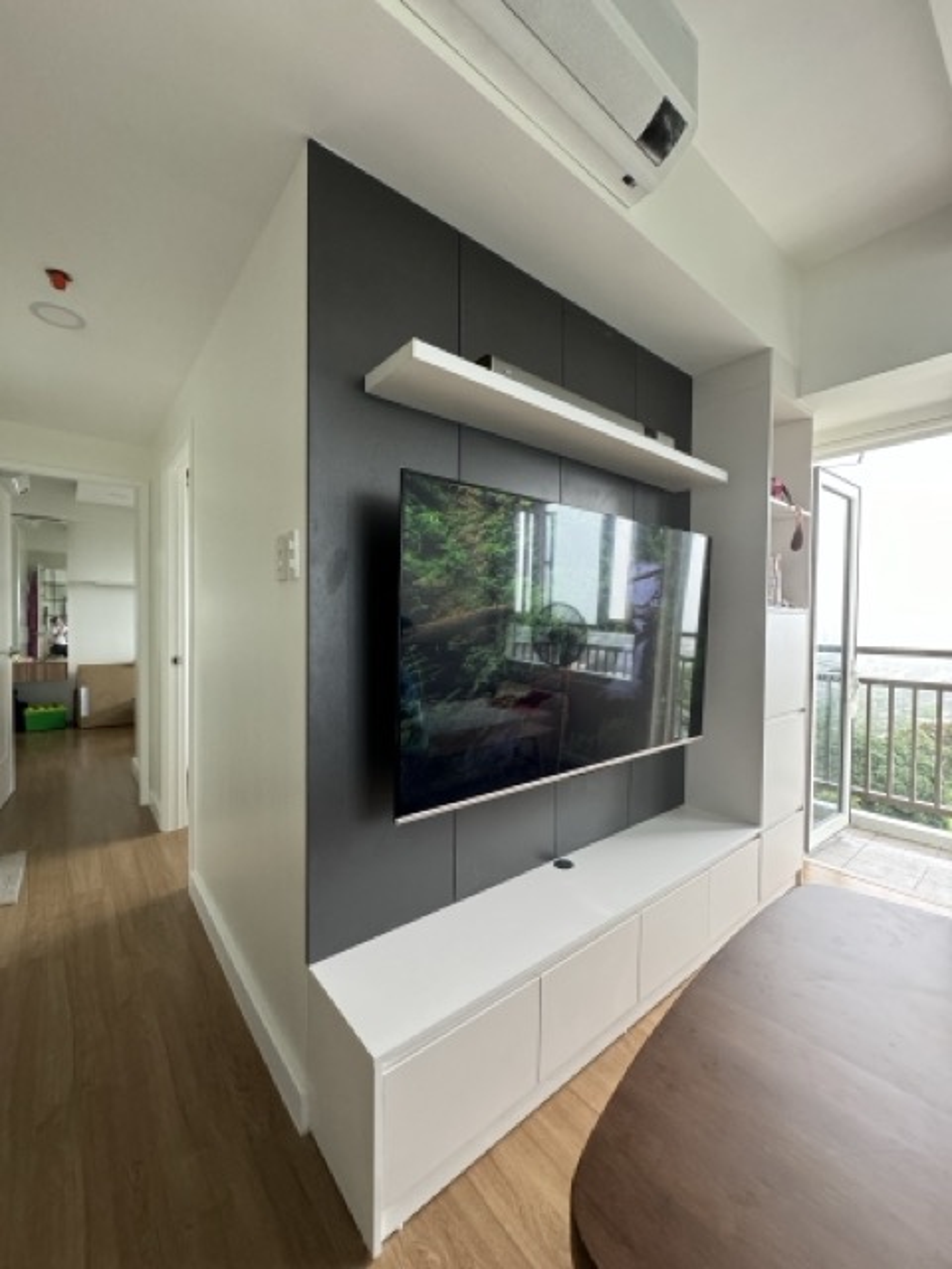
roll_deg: -0.6
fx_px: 513
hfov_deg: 85.7
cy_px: 634
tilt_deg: -0.9
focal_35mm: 14
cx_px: 476
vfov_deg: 102.1
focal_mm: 2.22
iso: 250
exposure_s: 1/99
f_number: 2.2
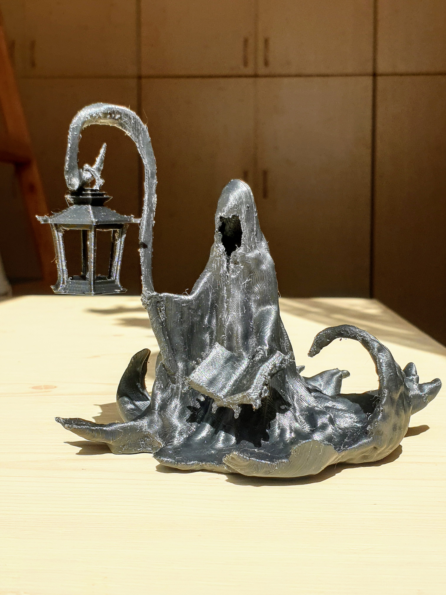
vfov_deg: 67.3
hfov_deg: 53.1
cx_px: 223
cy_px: 298
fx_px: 447
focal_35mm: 26
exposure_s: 1/801
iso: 50
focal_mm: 4.3
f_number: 2.4
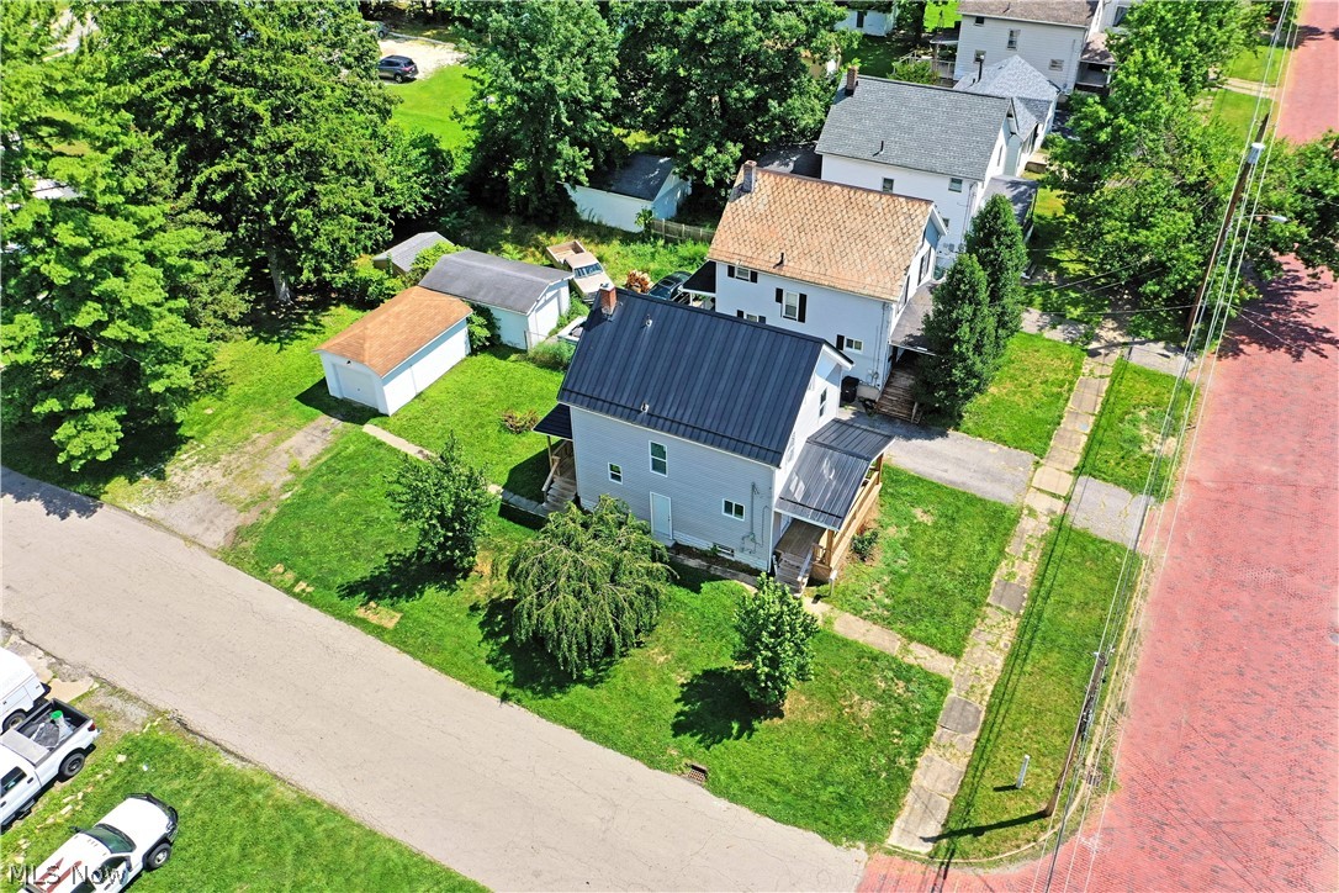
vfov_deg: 46.4
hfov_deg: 65.5
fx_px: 1041
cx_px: 670
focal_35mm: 28
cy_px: 446
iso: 100
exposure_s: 1/500
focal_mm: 10.26
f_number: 5.6
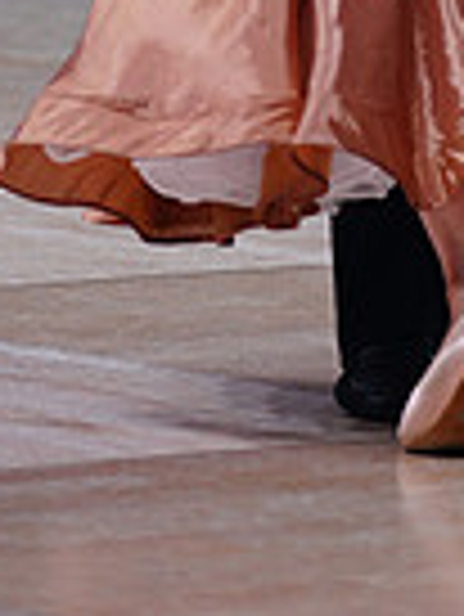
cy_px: -589
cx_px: 484
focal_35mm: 428
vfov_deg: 4.6
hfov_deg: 3.5
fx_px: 7637
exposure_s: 1/500
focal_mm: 105
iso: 500
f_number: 2.8
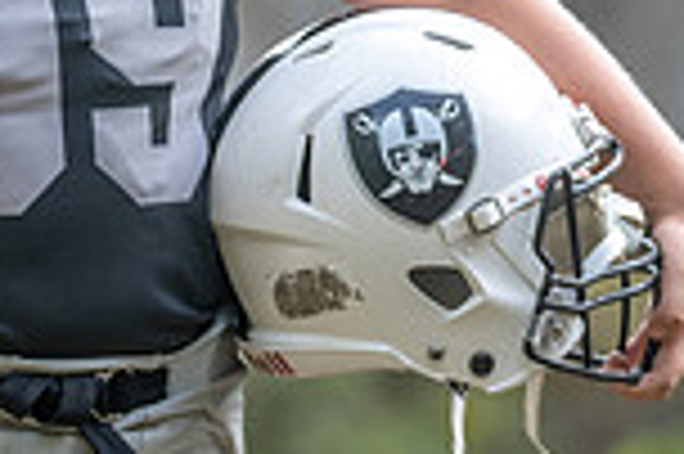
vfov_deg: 2.8
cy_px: -25
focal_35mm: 485
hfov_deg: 4.2
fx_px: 9205
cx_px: -18
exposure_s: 1/320
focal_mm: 127
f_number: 2.8
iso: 125
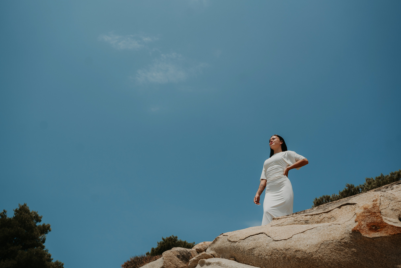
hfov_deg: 53.1
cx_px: 203
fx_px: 401
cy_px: 134
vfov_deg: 36.9
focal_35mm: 36
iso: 80
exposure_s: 1/1600
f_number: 4
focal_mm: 35
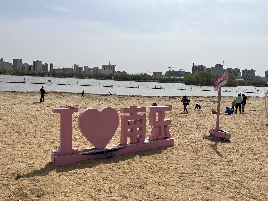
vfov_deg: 53.1
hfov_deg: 67.3
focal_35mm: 26
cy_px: 100
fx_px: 201
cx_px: 134
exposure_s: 1/8403
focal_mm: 5.1
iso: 50
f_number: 1.6
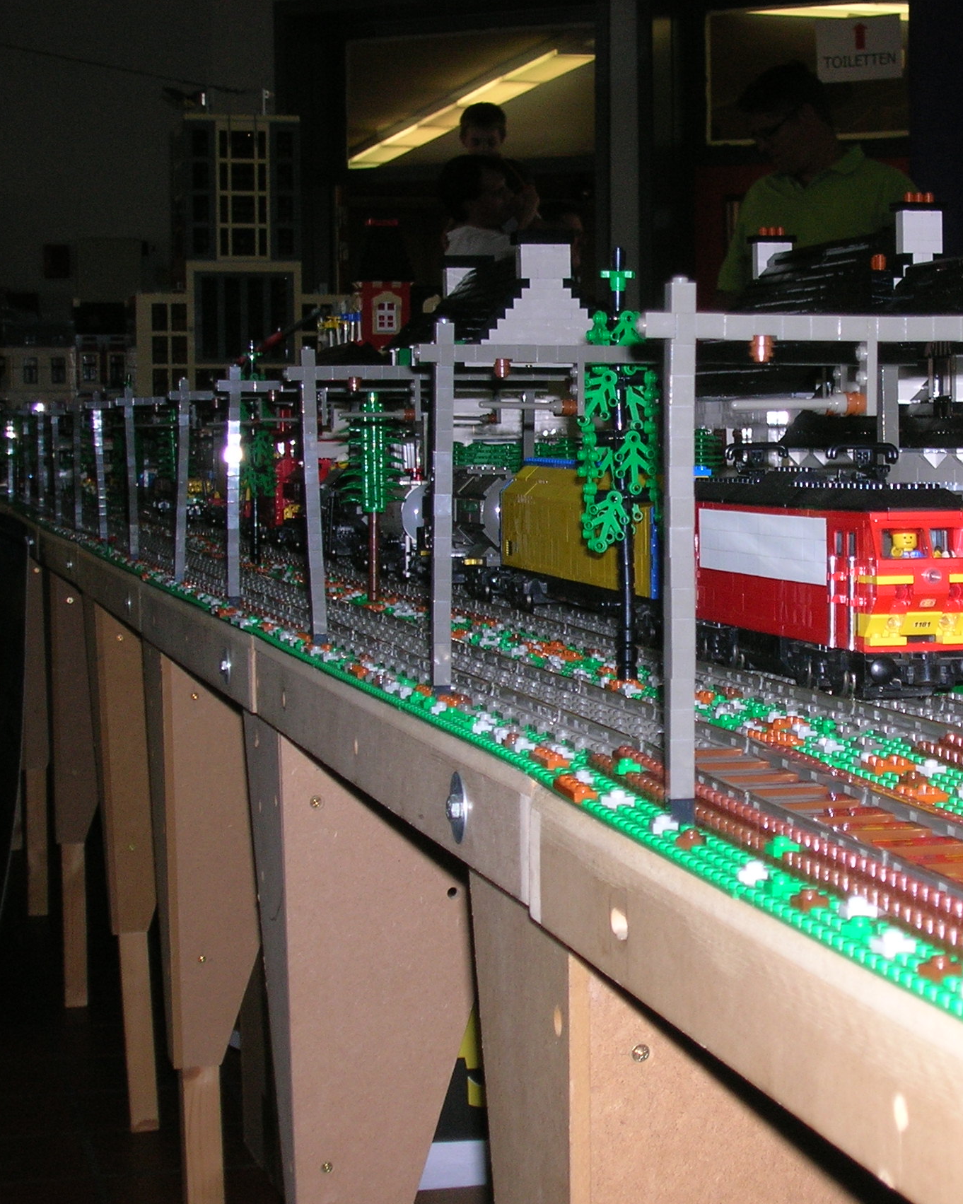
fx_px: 2708
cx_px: 768
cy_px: 604
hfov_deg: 20.0
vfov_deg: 25.1
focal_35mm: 76
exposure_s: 1/60.1
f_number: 3.5
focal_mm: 9.7
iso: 70
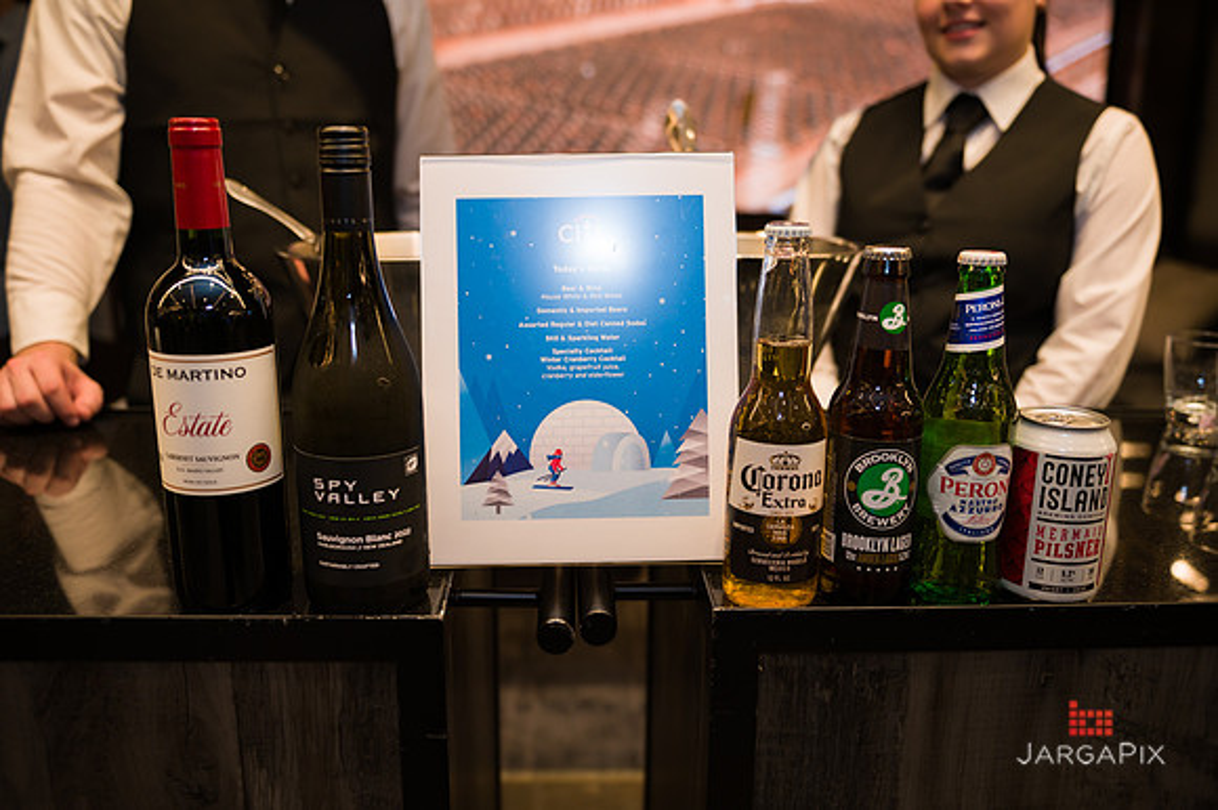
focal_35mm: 31
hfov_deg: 60.3
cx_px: 609
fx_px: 1048
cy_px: 405
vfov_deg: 42.3
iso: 400
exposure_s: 1/200
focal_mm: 31
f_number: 3.2
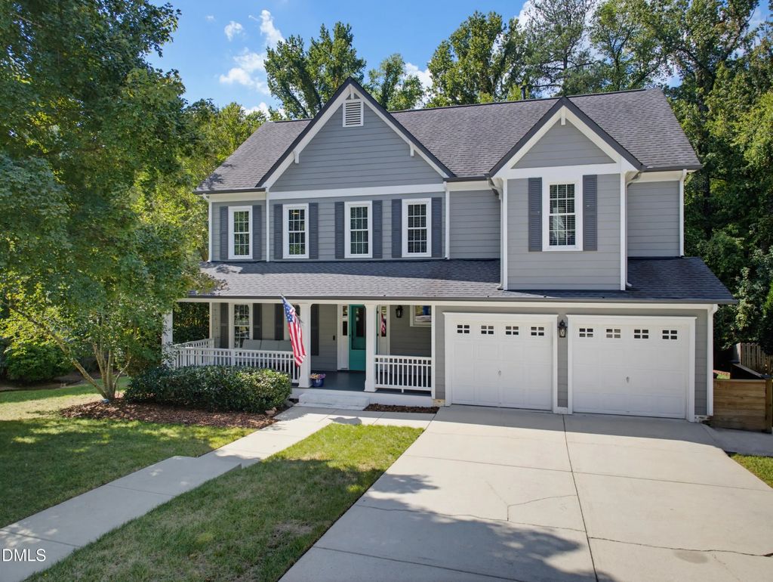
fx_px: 536
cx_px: 386
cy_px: 291
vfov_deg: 56.9
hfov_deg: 71.5
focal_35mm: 24
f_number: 2.8
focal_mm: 12.3
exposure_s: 1/1250
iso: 200
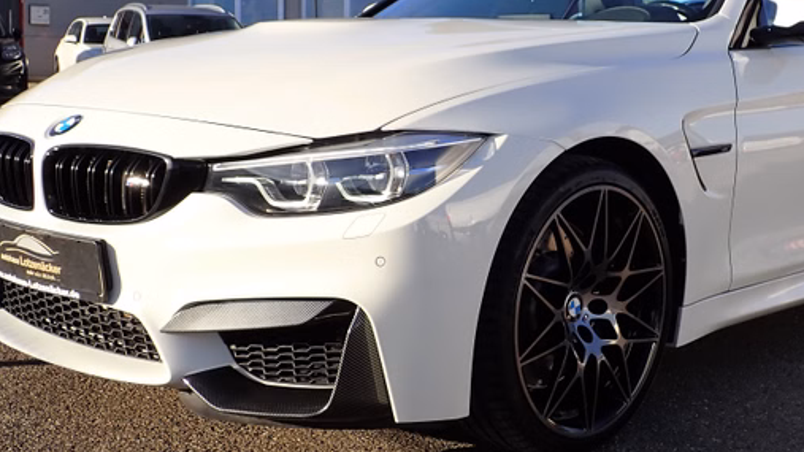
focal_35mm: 55
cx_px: 488
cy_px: 155
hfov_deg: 37.7
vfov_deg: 21.7
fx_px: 1172
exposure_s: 1/640
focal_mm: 5.79
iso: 100
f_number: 3.2
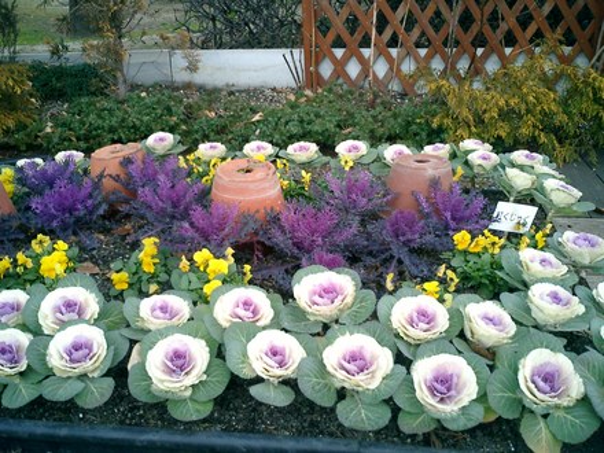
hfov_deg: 51.4
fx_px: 628
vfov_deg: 39.7
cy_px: 226
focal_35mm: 36
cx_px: 302
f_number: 3.2
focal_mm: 7.5
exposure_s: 1/60
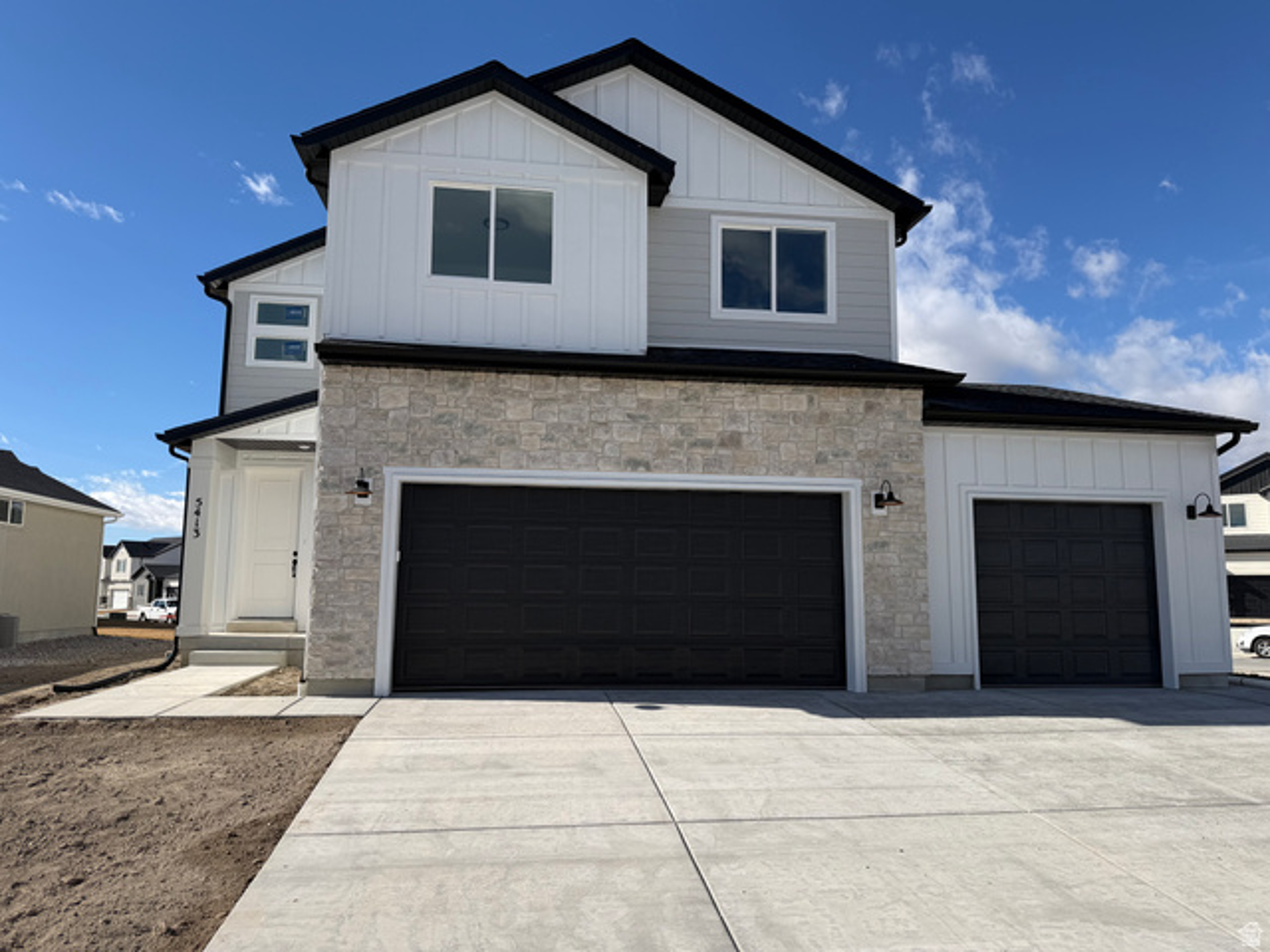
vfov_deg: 56.8
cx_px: 635
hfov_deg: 71.6
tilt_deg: +6.5
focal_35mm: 24
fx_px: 881
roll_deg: -0.8
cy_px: 476
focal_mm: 6.76
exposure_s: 1/5714
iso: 80
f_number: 1.78
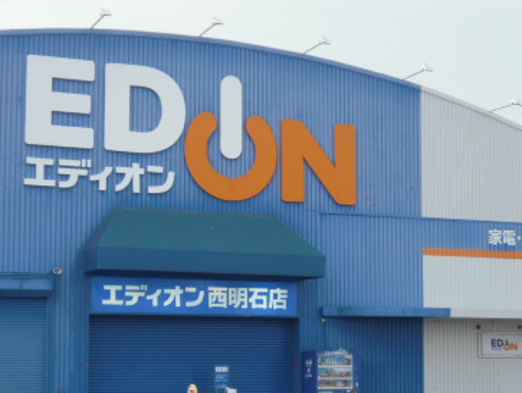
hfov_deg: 24.1
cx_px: 234
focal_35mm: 81
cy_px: 289
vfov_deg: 18.1
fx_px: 1223
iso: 100
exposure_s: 1/200
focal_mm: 8.2
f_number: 4.3
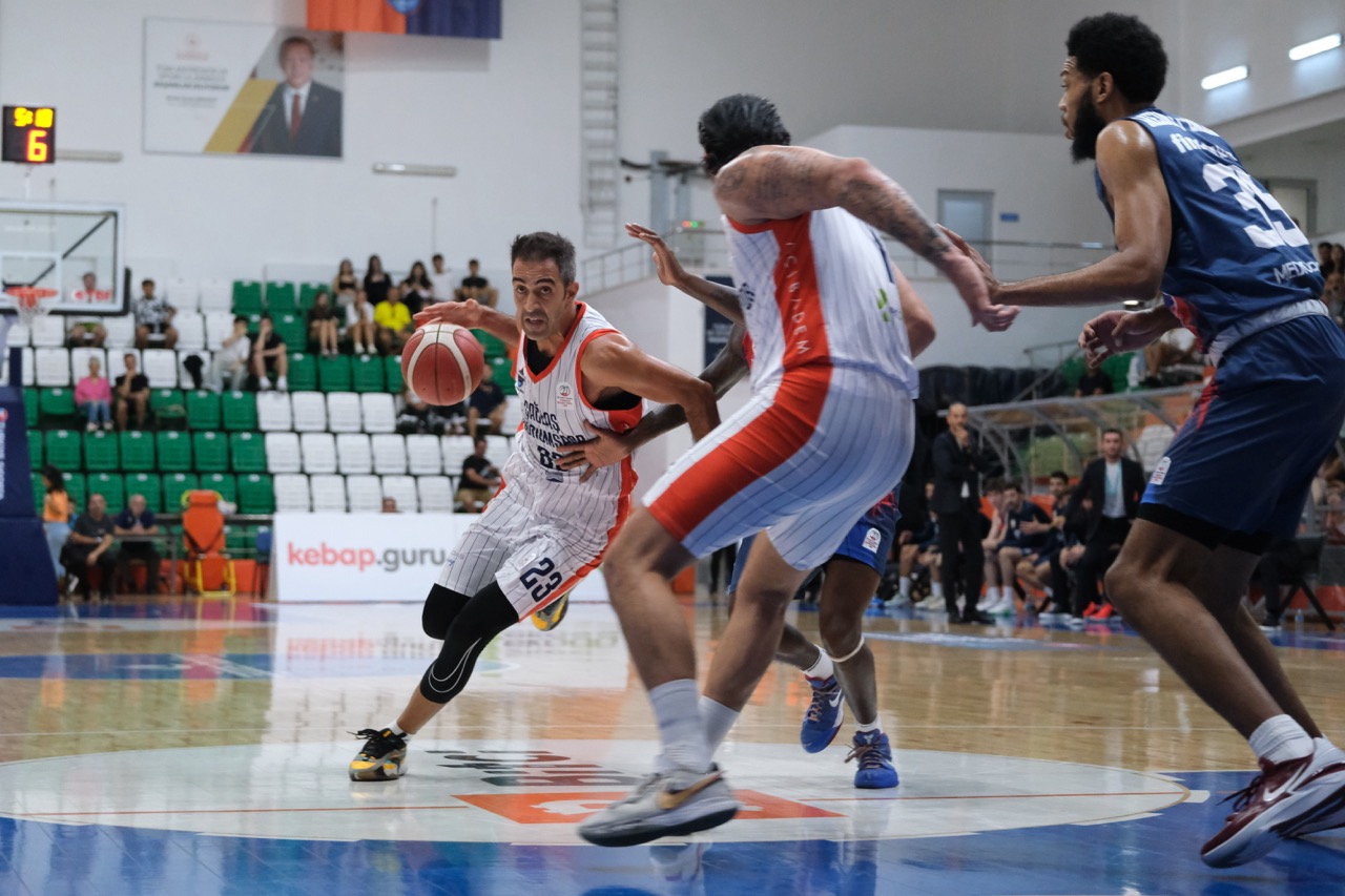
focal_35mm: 75
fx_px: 2802
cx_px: 672
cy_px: 448
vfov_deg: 18.2
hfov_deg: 27.0
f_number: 2.8
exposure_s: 1/500
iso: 5000
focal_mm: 50
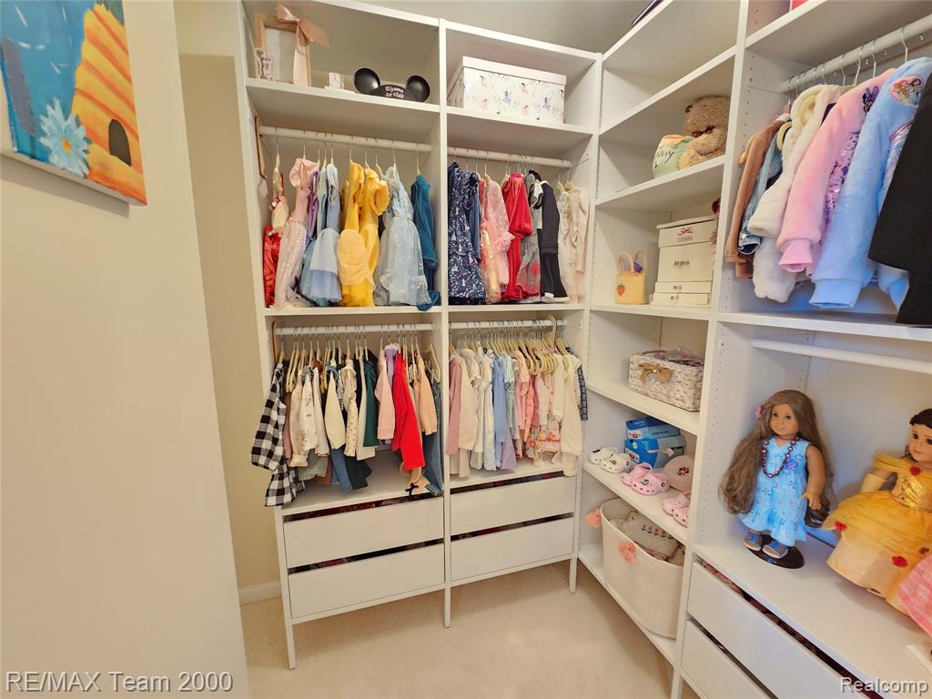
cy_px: 350
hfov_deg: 106.2
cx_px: 466
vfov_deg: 89.9
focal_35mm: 13
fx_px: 350
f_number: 2.2
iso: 640
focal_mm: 2.2
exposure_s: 1/24
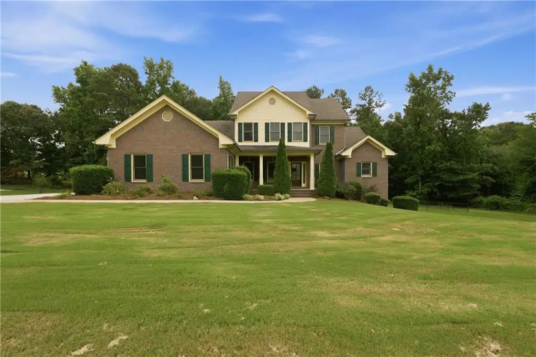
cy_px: 178
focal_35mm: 16
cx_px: 268
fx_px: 246
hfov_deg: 95.0
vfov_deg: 72.0
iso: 100
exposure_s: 1/60
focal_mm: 11
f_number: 7.1
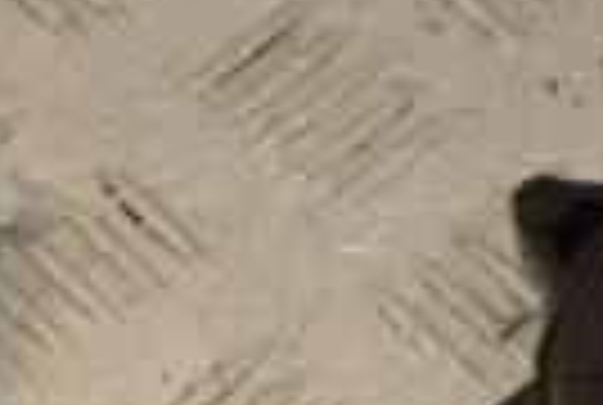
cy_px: 432
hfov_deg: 7.6
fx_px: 4499
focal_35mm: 268
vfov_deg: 5.1
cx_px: 720
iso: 800
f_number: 9
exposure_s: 1/200
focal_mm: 40
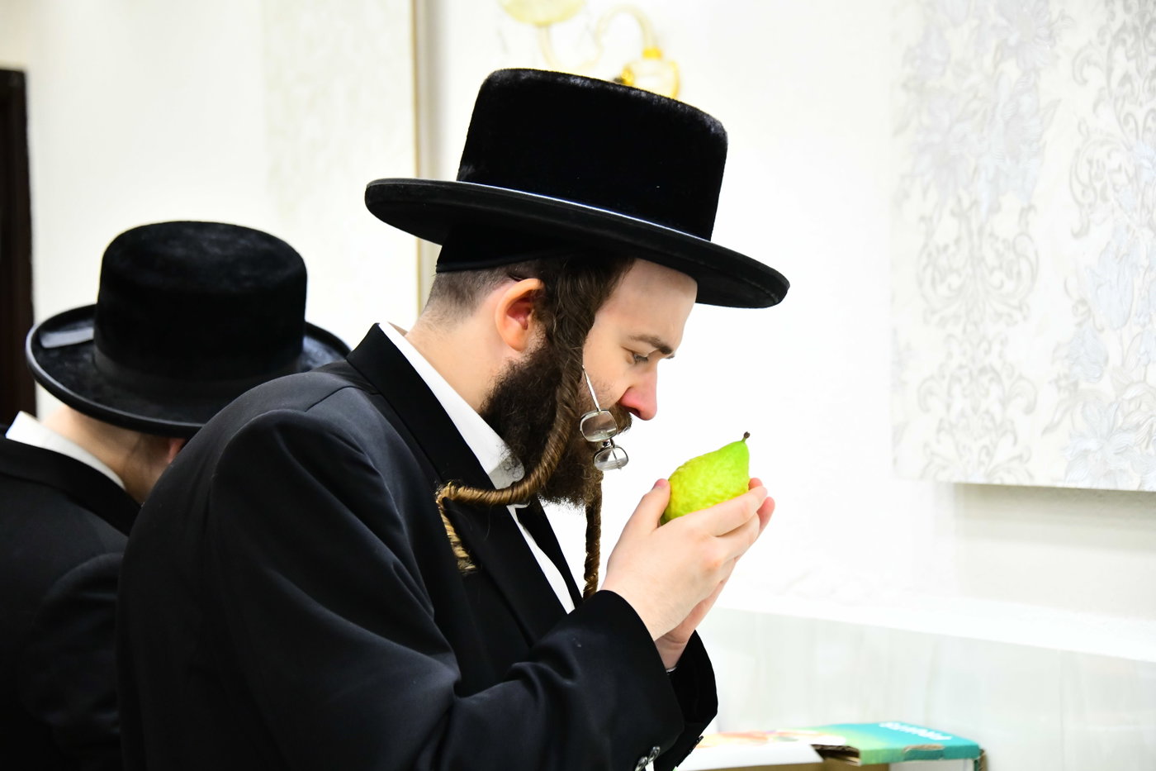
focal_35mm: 92
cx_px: 578
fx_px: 2954
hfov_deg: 22.1
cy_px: 386
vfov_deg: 14.9
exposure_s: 1/200
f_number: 5.3
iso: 5000
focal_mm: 92
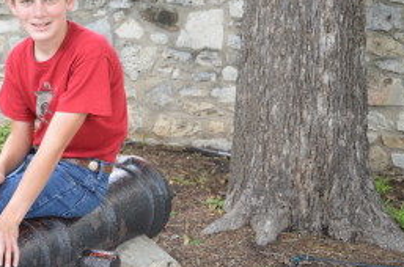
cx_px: 64
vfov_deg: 17.8
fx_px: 851
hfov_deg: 26.1
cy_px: 119
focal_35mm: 76
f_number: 4.2
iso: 400
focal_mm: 26
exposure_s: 1/50
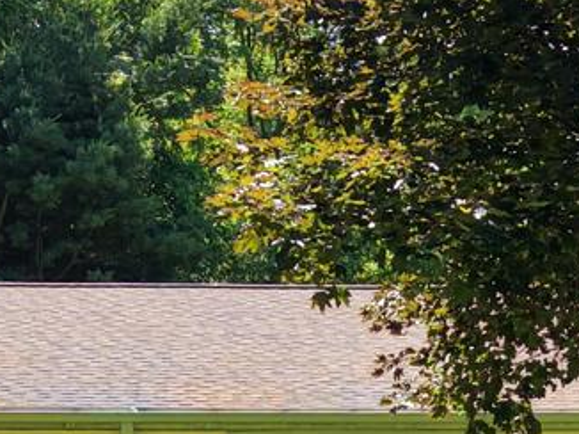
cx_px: 574
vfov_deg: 9.5
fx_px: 2524
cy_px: 651
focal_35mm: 151
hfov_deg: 12.9
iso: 100
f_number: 1.8
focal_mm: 8.67
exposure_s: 1/800
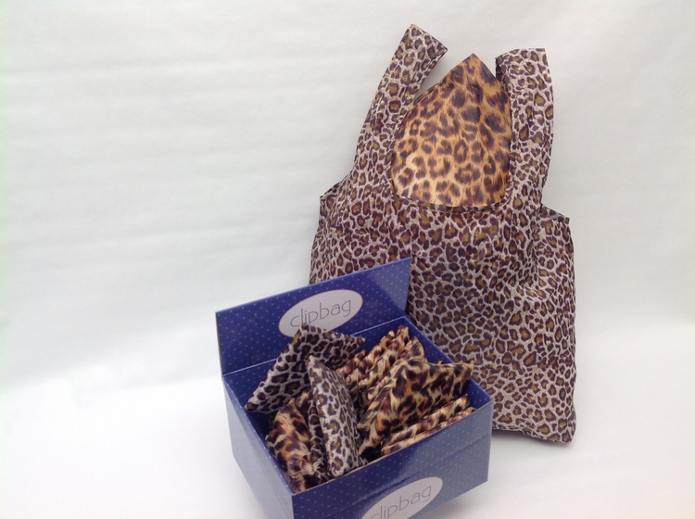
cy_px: 260
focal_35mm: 35
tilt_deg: -32.2
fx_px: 702
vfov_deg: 40.6
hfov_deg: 52.7
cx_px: 348
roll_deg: +0.1
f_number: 2.4
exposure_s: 1/50
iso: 64
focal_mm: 4.28
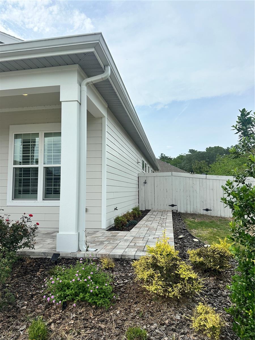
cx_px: 128
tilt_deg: +5.7
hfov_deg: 56.8
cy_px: 170
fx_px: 236
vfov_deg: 71.6
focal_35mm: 24
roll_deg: -1.0
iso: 80
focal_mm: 6.86
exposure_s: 1/5848
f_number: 1.78
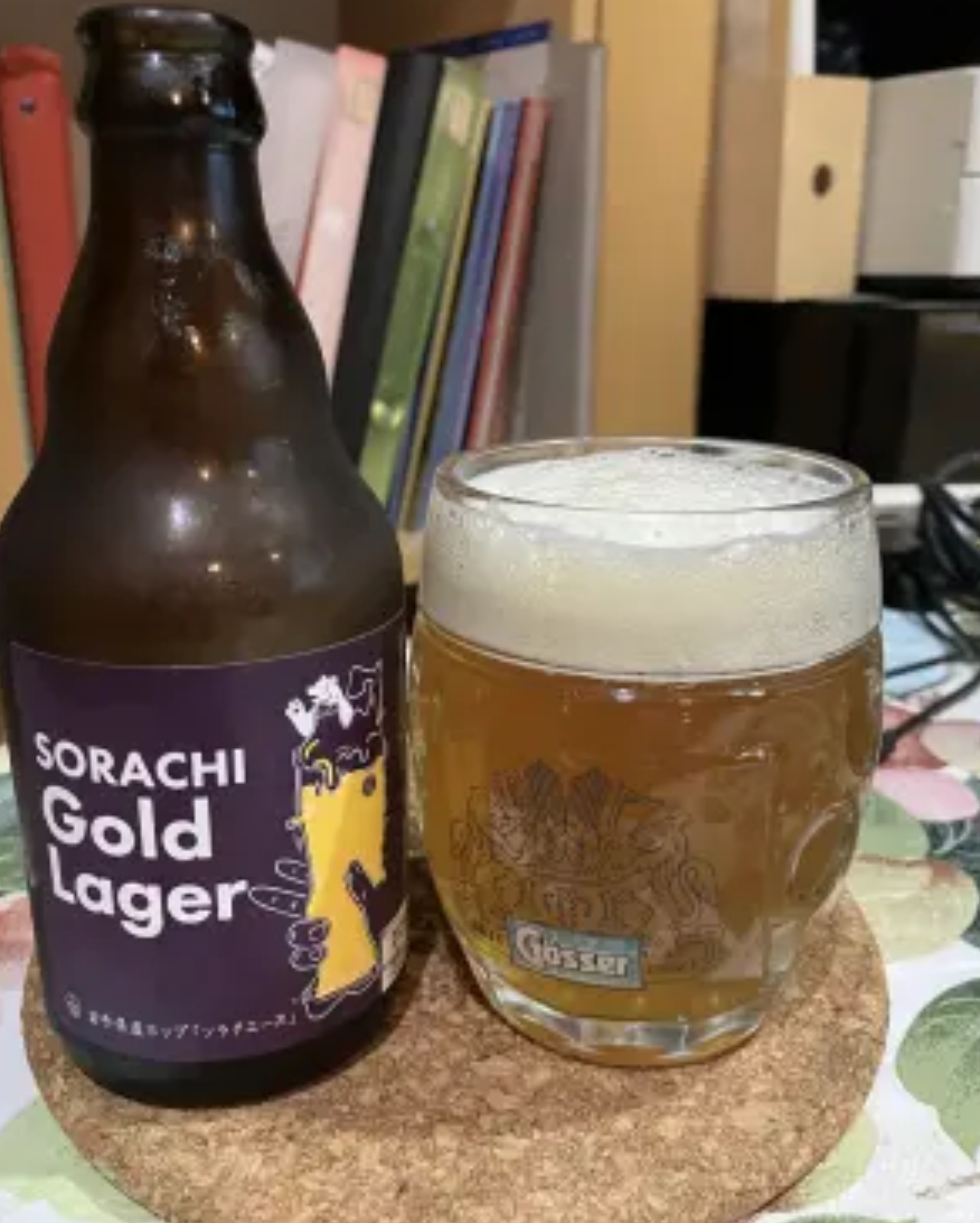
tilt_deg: -17.0
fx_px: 1086
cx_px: 483
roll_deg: +1.2
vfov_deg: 58.7
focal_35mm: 30
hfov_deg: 48.6
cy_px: 635
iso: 640
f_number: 1.8
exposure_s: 1/20
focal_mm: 3.99
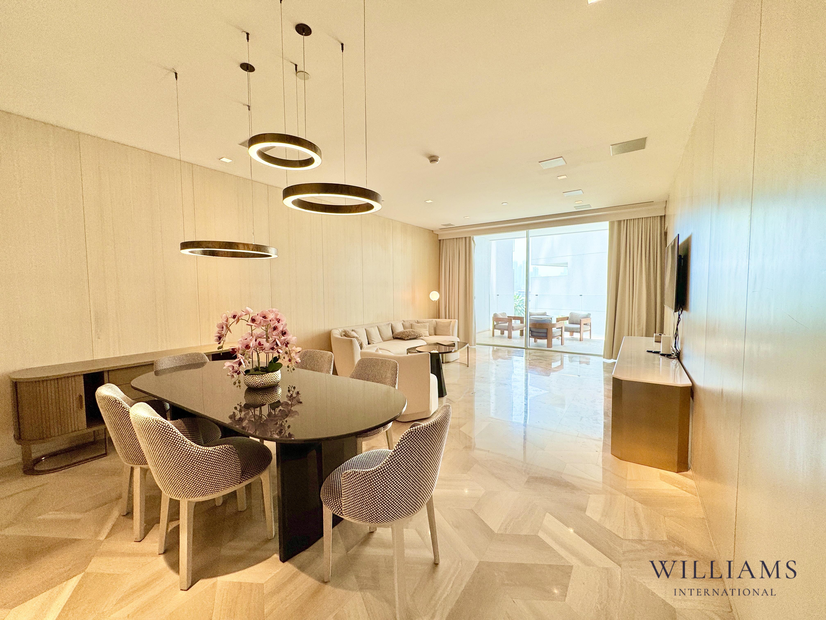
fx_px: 334
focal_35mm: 14
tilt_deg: -3.4
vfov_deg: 85.7
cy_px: 310
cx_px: 413
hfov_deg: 102.1
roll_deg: +0.7
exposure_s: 1/100
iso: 64
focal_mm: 2.22
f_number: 2.2
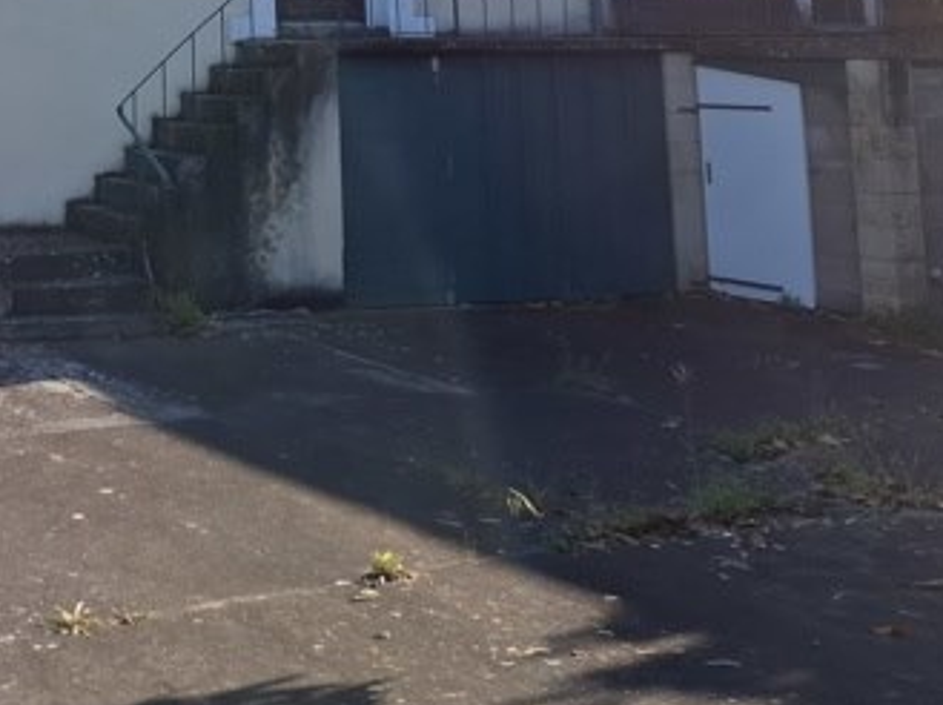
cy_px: -146
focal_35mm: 56
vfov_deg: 23.7
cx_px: -3
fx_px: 1524
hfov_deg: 31.7
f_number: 1.8
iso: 50
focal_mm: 5.54
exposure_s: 1/1166
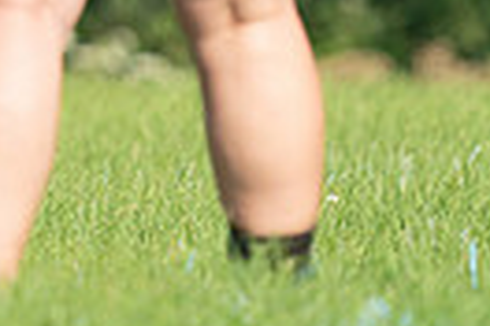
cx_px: -63
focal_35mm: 1663
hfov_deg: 1.2
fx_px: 22634
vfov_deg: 0.8
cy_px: -357
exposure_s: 1/4000
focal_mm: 379
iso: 1000
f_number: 6.3
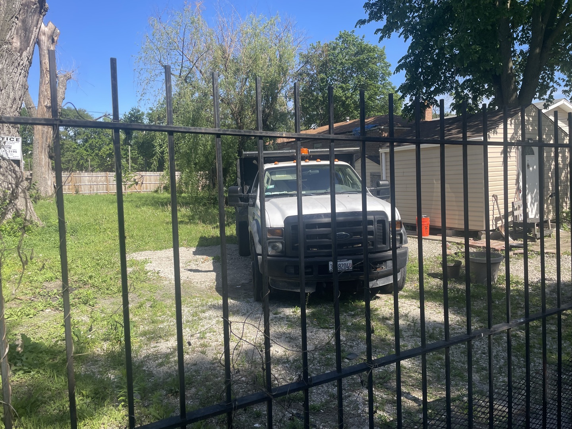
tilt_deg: -5.0
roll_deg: +1.8
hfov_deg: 67.3
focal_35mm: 26
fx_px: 430
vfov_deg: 53.1
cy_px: 214
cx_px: 286
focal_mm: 4.2
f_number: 1.6
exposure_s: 1/1855
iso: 32
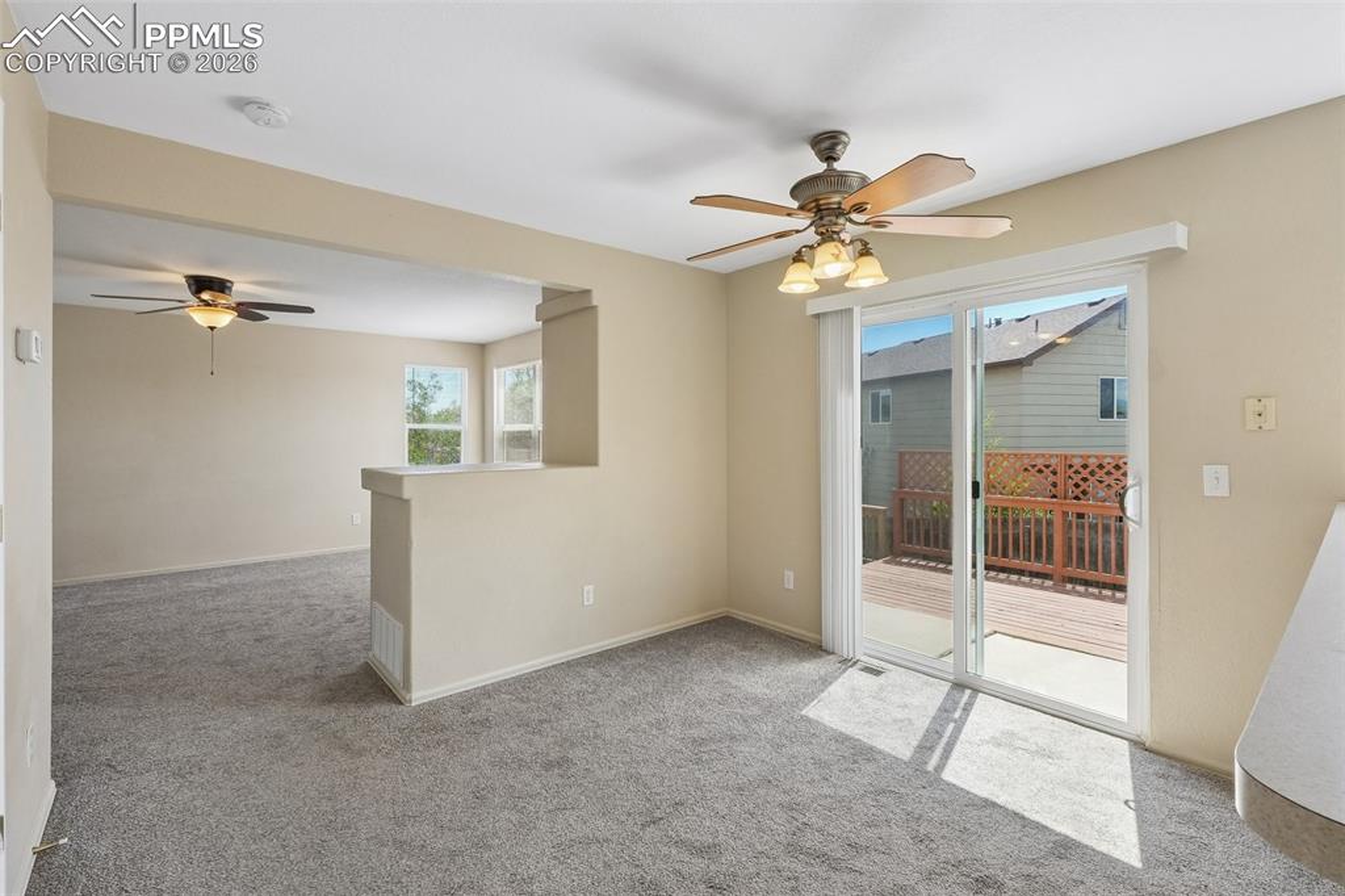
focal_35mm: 15
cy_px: 448
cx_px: 672
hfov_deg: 100.4
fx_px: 560
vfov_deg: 77.3
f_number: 9
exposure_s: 1/160
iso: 640
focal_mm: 10
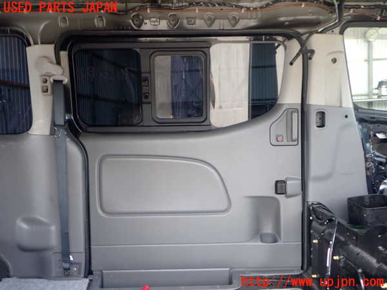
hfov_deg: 60.0
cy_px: 145
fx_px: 335
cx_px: 194
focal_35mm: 30
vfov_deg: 46.8
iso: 200
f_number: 2.3
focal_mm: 5.4
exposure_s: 1/125
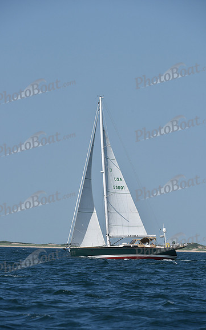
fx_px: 2759
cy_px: 165
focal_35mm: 307
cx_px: 105
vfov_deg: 6.8
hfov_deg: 4.3
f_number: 9
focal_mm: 300
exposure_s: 1/1600
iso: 320
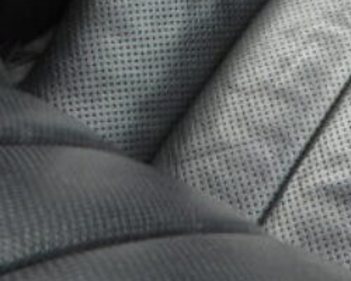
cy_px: -499
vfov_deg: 8.8
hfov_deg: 12.7
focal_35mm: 150
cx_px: 350
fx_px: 1558
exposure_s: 1/80
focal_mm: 4.3
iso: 100
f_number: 2.8
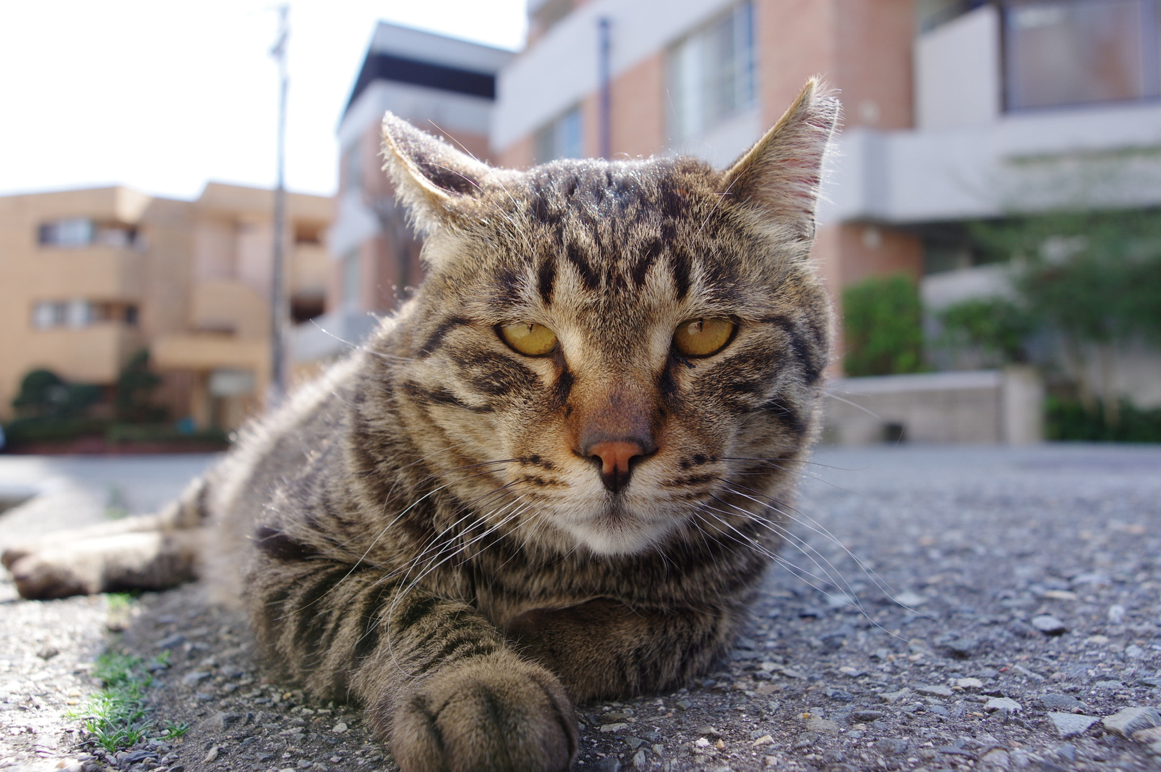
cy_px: 386
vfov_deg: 43.5
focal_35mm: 30
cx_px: 580
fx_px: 967
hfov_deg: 62.0
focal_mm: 20
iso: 200
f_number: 5.6
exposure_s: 1/200
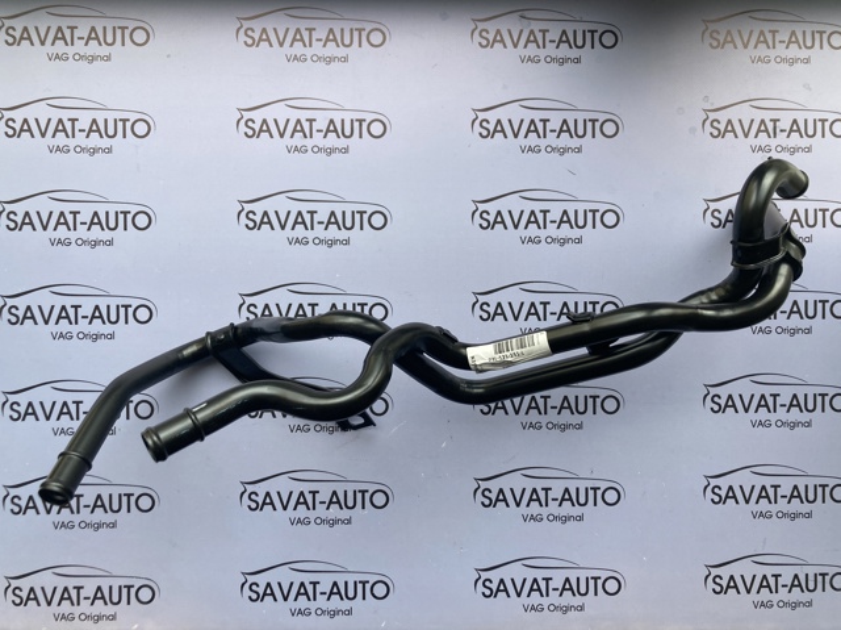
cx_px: 420
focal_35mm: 28
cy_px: 315
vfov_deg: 49.7
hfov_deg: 63.5
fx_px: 680
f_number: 1.8
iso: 40
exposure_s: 1/121
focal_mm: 3.99
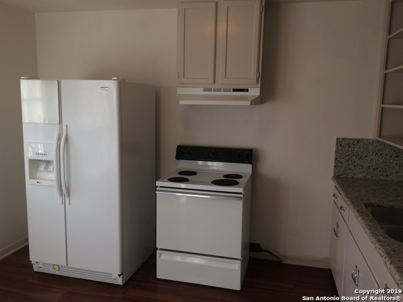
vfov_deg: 48.2
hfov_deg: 61.7
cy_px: 151
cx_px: 202
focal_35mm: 29
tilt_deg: -8.1
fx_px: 338
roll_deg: -0.1
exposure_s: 1/120
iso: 64
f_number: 2.2
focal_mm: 4.15
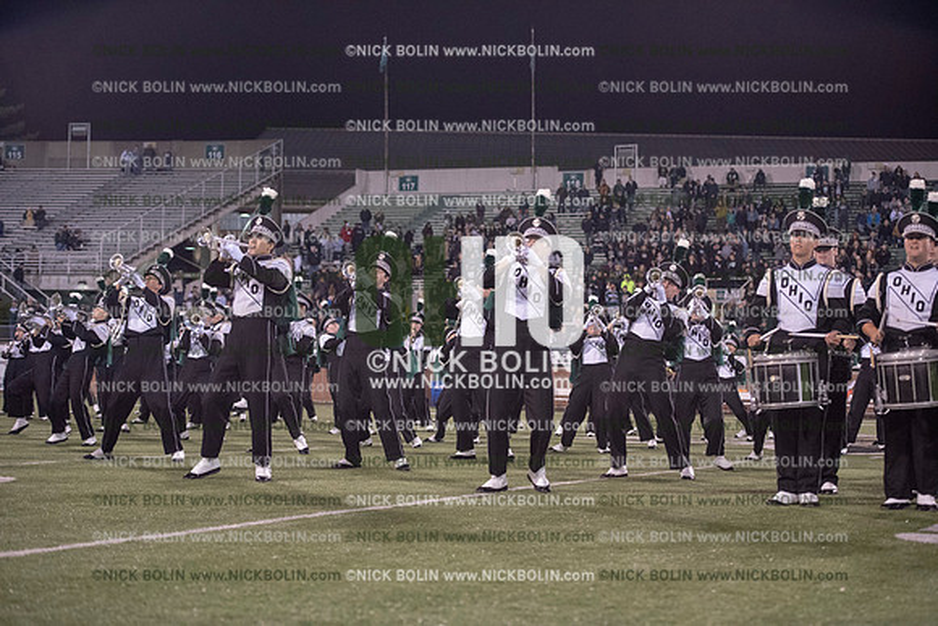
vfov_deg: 19.5
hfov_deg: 28.8
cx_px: 469
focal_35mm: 70
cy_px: 313
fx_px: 1824
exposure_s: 1/1250
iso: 5000
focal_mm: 70
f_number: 3.2
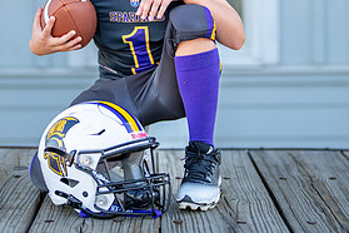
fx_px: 1095
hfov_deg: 18.1
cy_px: -17
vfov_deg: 12.0
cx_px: 154
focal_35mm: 113
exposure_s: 1/1600
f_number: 1.2
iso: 100
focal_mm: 50
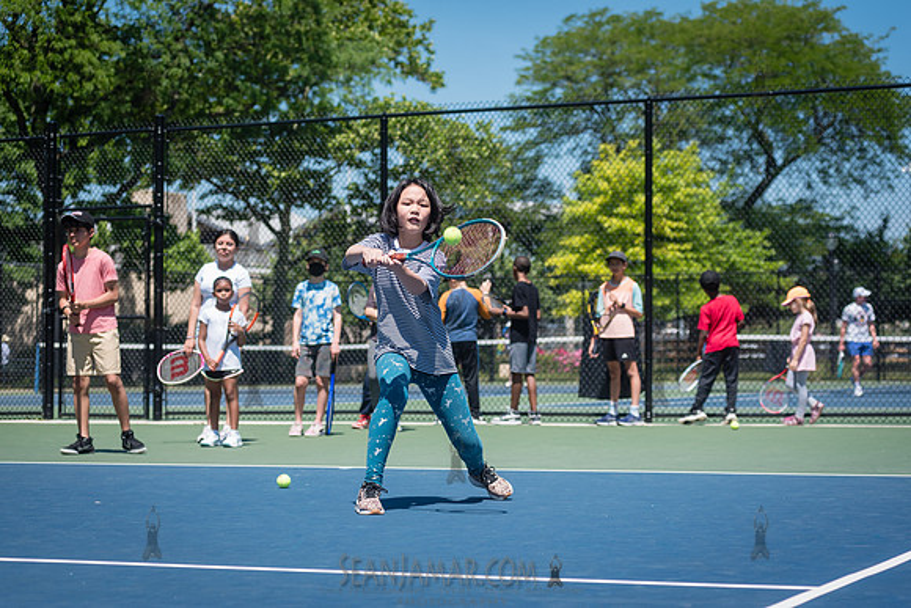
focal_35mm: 80
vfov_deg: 17.1
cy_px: 304
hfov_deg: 25.4
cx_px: 456
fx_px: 2025
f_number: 4.5
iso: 200
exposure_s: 1/1250
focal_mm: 80
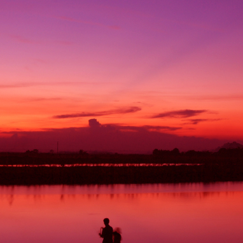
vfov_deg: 21.1
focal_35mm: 82
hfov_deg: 21.0
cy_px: 114
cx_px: 72
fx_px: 651
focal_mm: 24
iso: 110
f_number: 18
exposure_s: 4
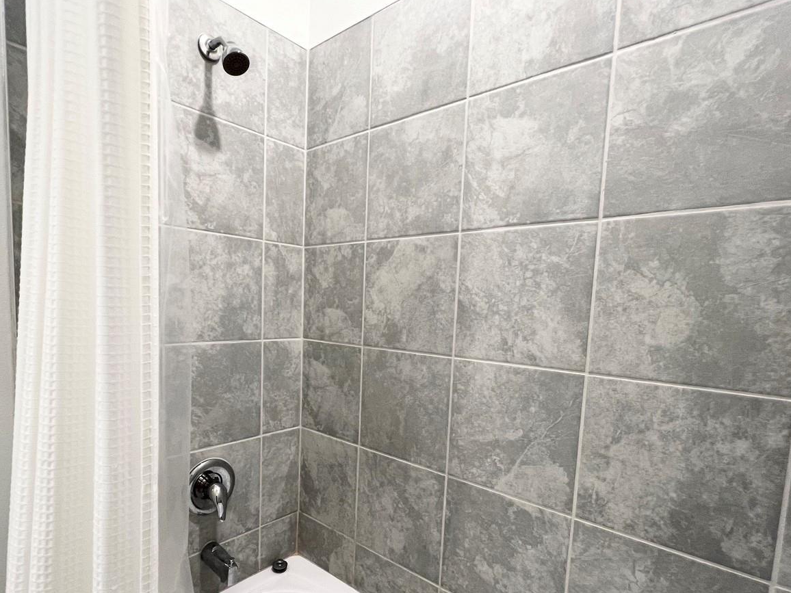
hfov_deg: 87.5
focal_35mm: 18
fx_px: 411
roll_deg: -1.8
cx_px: 361
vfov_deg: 71.0
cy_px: 348
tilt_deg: -6.6
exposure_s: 1/60
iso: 125
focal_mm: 1.57
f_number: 1.8
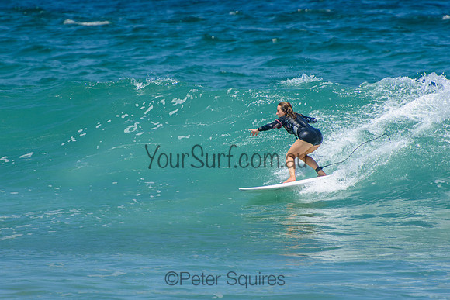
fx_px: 7501
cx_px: 225
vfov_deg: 2.3
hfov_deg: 3.4
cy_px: 150
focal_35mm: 600
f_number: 5.6
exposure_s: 1/2000
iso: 320
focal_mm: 400
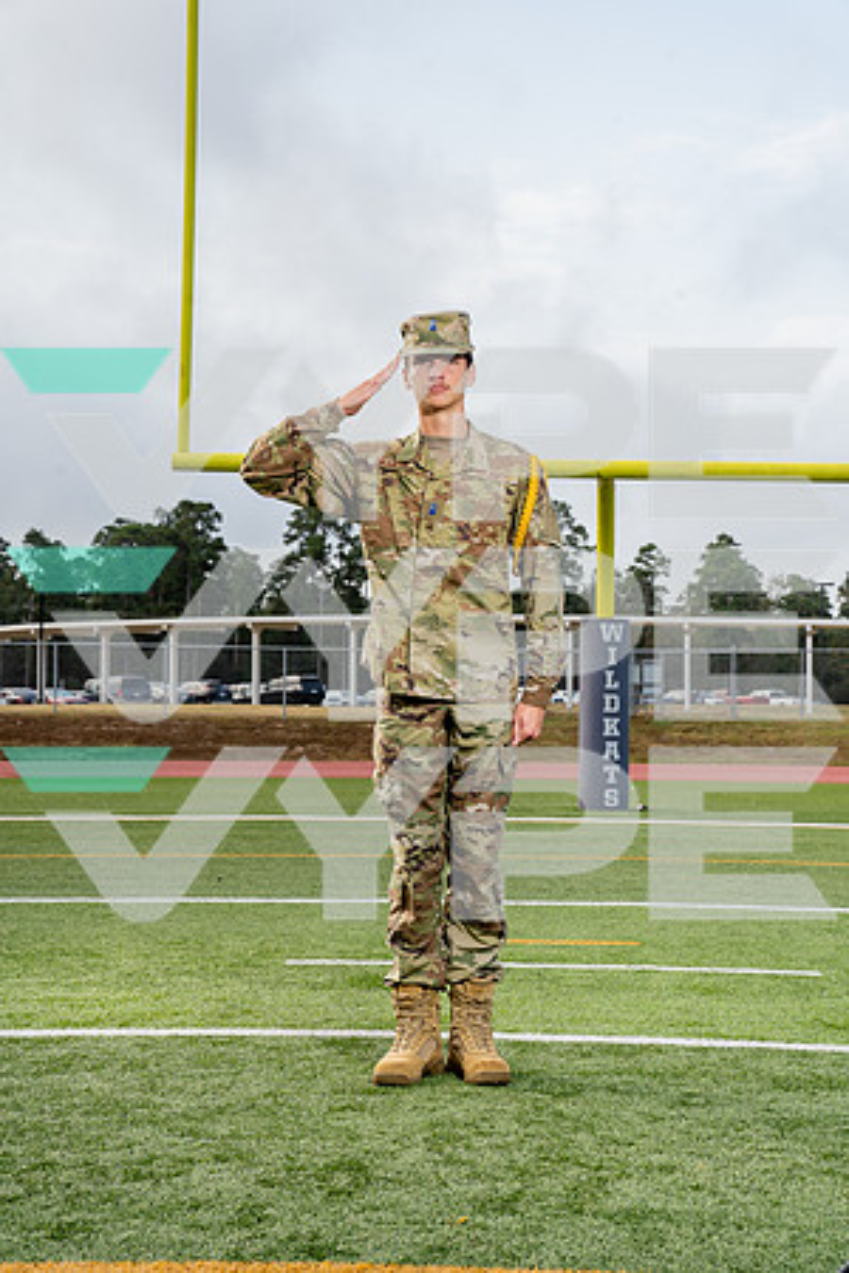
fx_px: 2476
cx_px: 424
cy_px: 636
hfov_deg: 19.5
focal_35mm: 70
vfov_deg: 28.8
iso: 320
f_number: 10
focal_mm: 70
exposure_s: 1/250
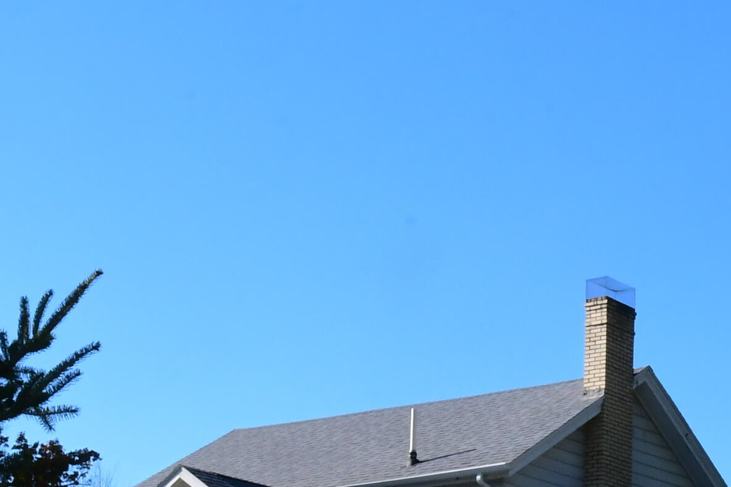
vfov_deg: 14.7
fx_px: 1847
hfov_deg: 22.3
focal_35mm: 91
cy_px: 529
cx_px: 506
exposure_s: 1/160
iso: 800
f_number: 22
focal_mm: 18
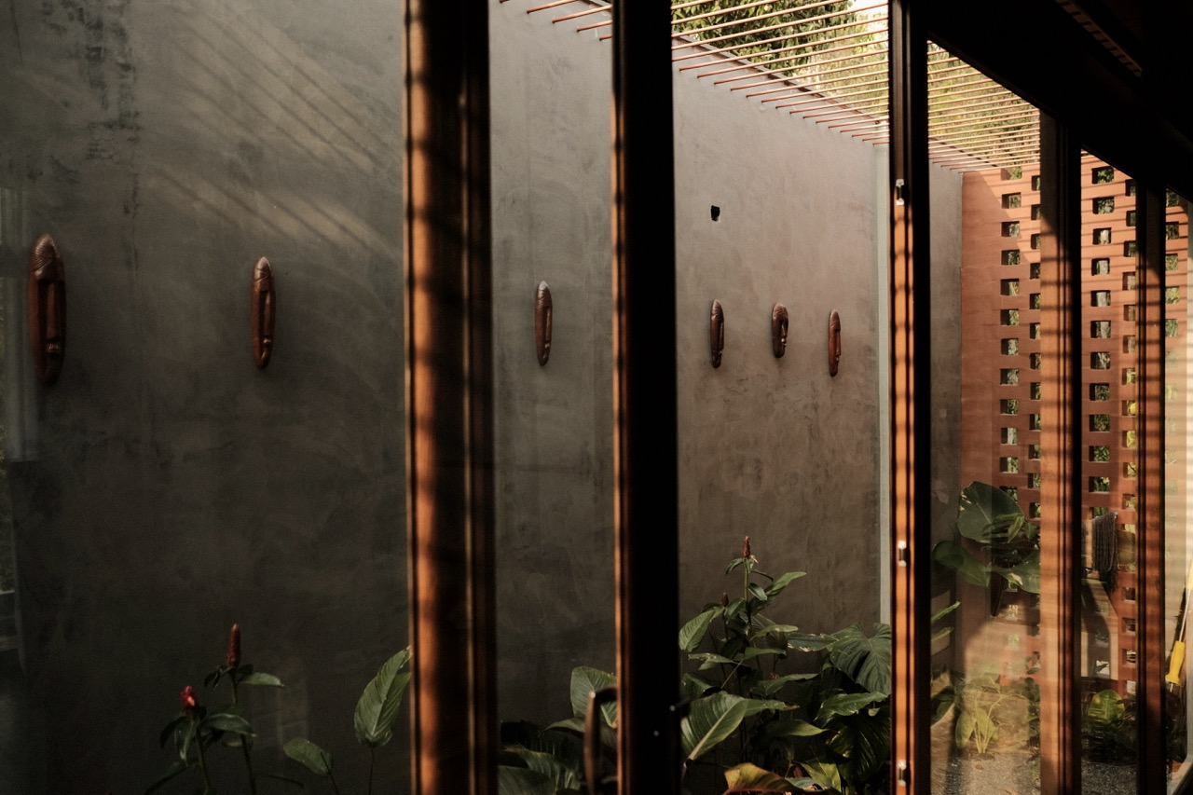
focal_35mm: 35
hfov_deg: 54.4
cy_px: 398
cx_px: 596
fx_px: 1160
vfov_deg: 37.8
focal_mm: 23
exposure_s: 1/250
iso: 200
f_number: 3.2
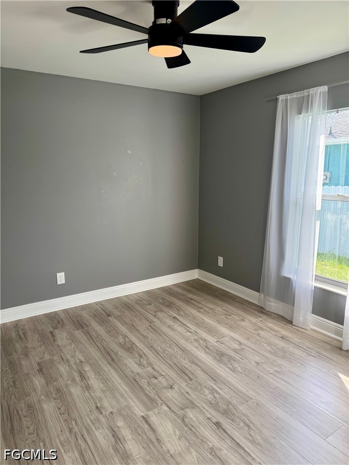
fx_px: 323
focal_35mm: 24
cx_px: 174
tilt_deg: -8.8
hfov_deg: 56.8
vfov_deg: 71.6
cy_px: 232
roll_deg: -0.6
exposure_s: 1/216
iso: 80
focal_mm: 6.76
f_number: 1.78
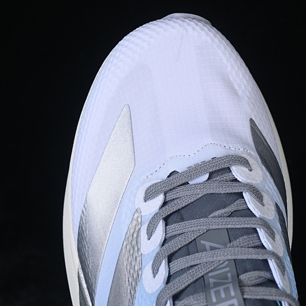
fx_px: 1040
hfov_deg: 16.7
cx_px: 173
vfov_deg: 16.7
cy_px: 165
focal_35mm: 104
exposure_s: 1/80
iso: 160
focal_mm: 50
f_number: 7.1
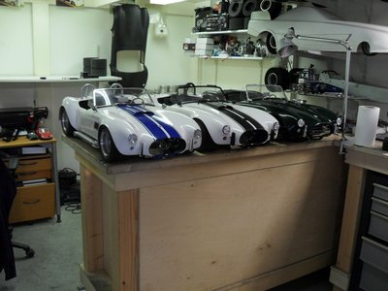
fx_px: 392
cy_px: 146
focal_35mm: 35
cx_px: 194
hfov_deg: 52.6
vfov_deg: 40.7
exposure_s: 1/45
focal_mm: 6.2
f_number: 2.8
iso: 120
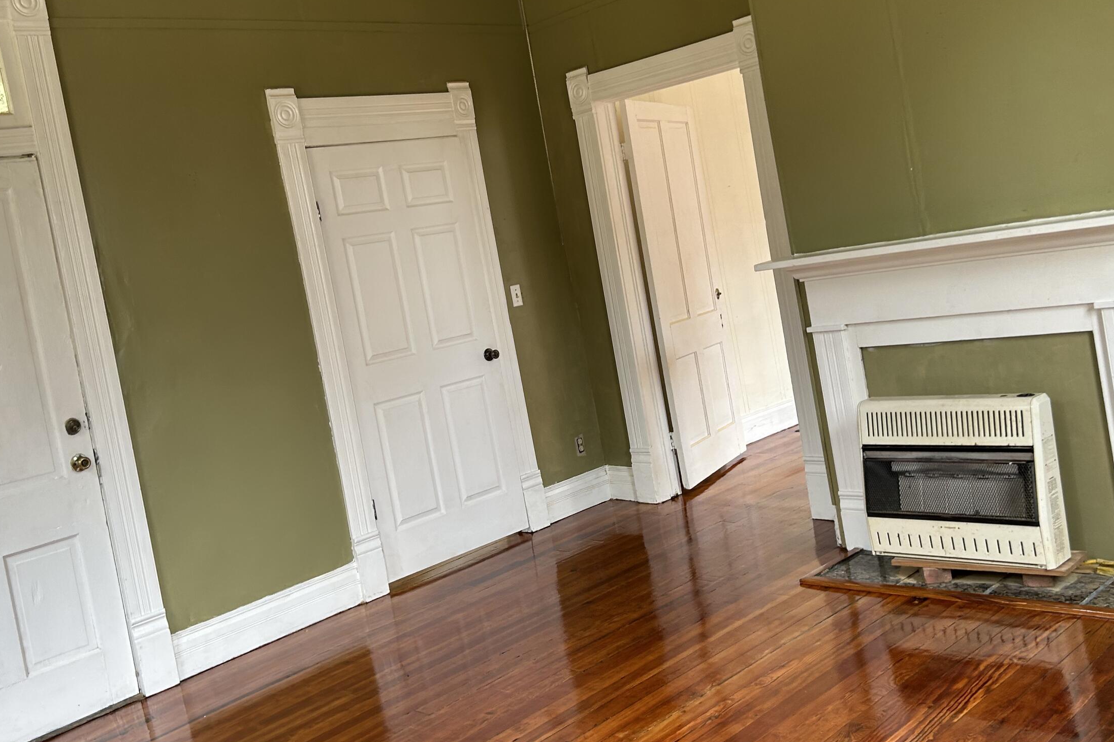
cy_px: 297
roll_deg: +9.9
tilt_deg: -9.5
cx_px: 505
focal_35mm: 37
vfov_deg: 35.8
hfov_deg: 51.8
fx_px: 1145
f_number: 1.5
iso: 50
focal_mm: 5.7
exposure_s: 1/121
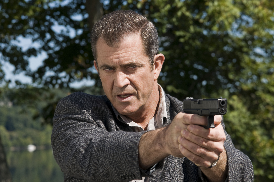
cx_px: 137
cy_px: 91
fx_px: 1197
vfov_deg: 8.7
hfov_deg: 13.1
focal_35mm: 158
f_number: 10
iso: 400
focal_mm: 105
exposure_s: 1/400
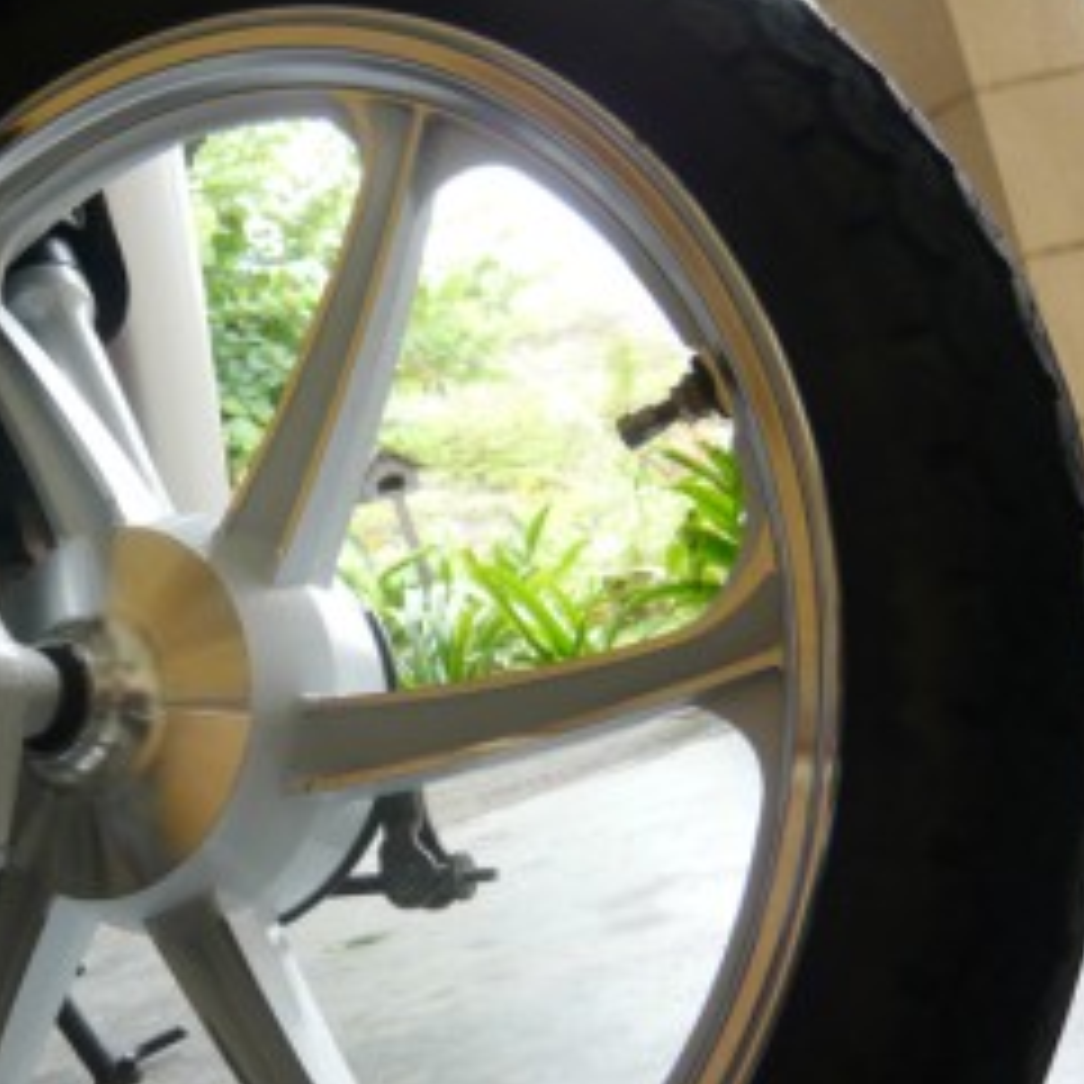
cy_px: 693
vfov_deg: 36.5
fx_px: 1630
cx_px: 274
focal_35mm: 46
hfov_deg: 36.0
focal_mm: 4.6
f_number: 2.8
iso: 100
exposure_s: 1/100
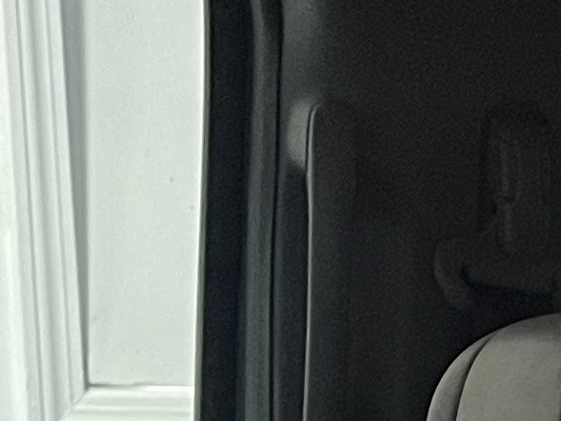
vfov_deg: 7.6
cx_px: 936
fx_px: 2885
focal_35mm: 178
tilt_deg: -13.0
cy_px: 1143
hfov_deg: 10.6
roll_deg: -0.2
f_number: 1.6
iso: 400
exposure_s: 1/60
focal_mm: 5.1
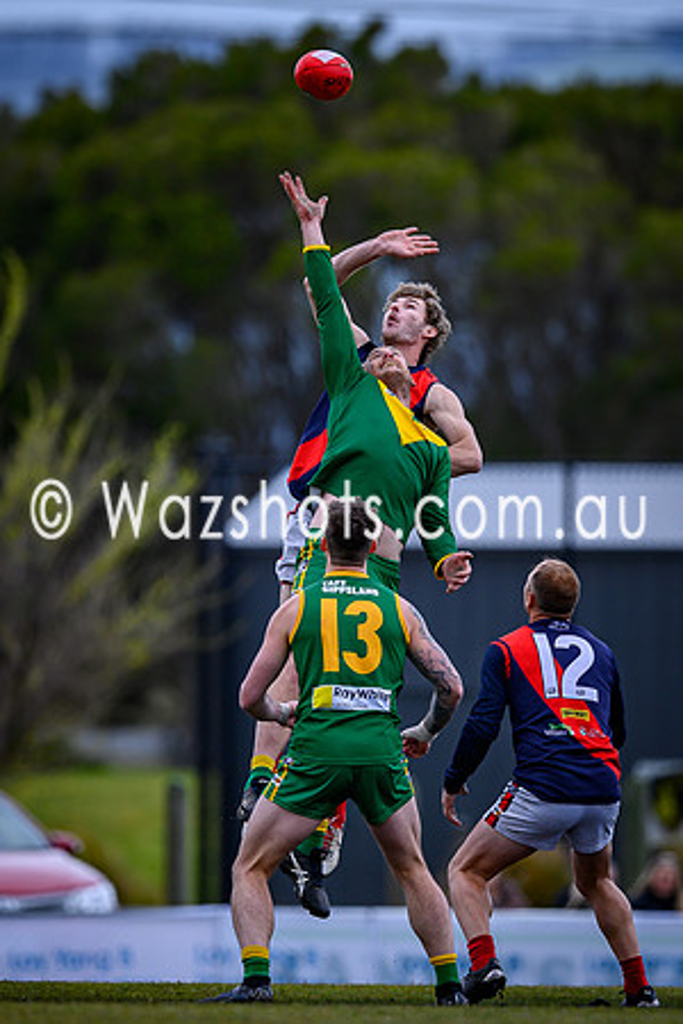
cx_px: 355
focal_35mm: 920
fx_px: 26191
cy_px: 494
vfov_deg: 2.2
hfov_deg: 1.5
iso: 220
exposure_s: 1/1250
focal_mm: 500
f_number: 4
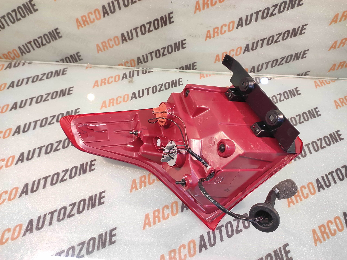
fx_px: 170
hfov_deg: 91.1
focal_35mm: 17
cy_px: 130
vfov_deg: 74.7
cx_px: 174
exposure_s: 1/33
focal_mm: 4.74
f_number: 1.79
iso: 256
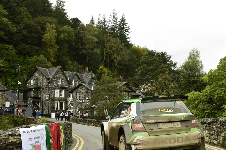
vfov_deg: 29.8
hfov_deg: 43.2
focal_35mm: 45
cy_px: 87
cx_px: 144
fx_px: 282
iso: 2500
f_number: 8
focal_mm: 35
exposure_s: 1/320
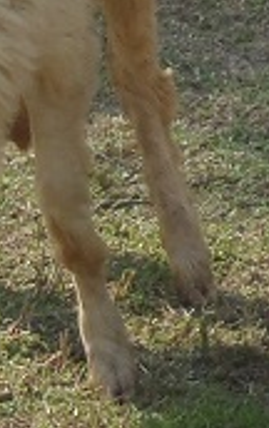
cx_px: 513
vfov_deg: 5.0
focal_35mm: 418
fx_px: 4887
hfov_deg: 3.1
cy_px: -229
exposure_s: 1/200
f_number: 5.5
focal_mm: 12.26
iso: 80
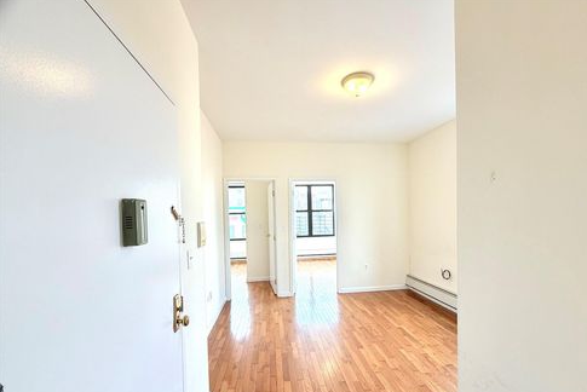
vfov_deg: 77.1
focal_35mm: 15
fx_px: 245
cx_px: 300
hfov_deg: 100.3
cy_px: 221
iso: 80
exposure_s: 1/120
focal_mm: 2.22
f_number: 2.2
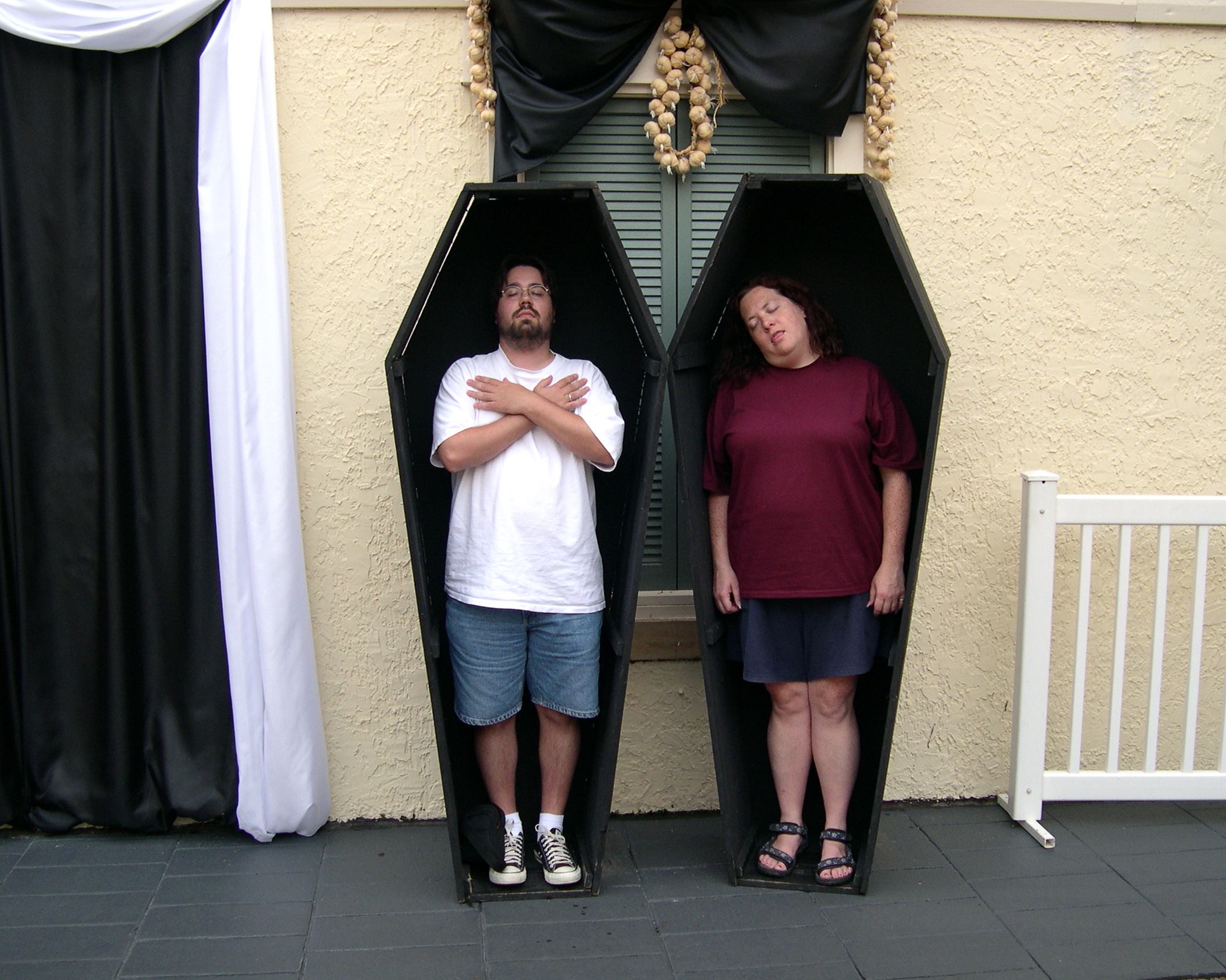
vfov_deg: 37.3
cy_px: 489
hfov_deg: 45.8
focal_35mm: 40
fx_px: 1451
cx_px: 614
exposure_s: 1/124
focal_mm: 8
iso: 100
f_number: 2.8
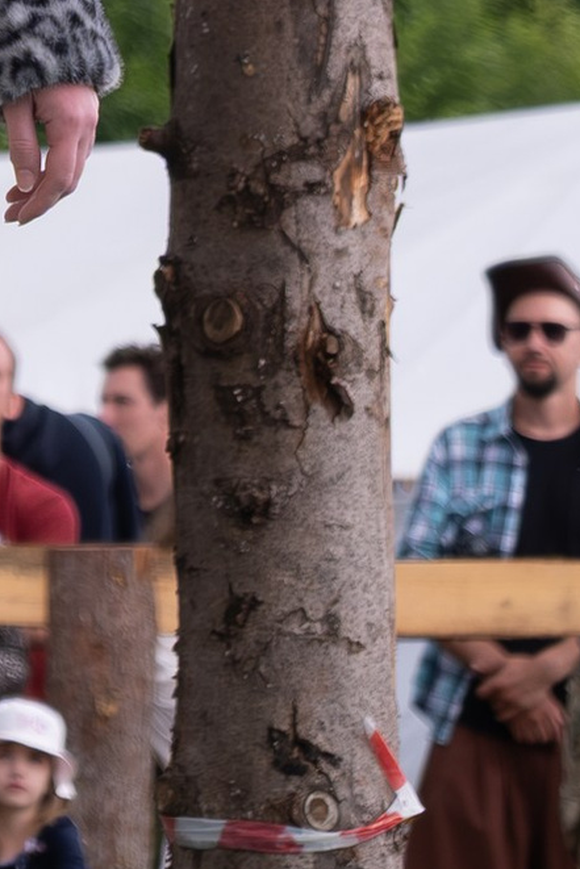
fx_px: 10796
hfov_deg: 3.1
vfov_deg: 4.6
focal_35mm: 447
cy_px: -575
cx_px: -613
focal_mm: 51.6
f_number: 3.6
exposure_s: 1/1600
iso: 500
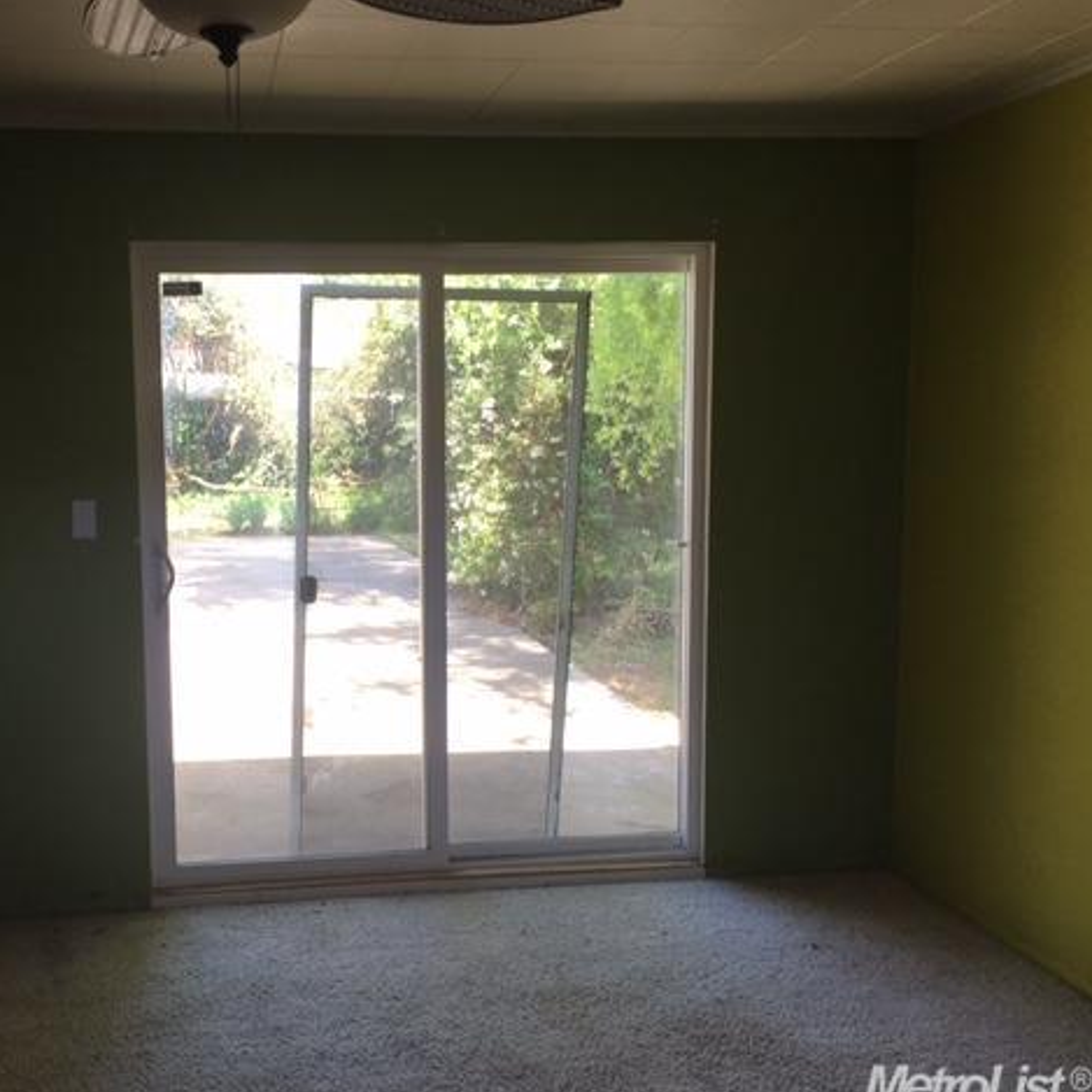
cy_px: 552
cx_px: 352
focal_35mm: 35
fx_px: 1249
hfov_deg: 46.4
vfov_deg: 47.2
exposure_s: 1/60
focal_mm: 4.15
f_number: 2.2
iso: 32
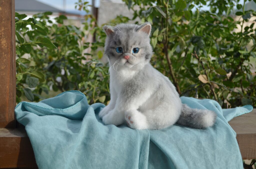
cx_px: 128
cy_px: 84
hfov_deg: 36.9
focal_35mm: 54
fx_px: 383
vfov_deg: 24.9
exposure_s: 1/160
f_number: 5.6
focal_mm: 36
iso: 100
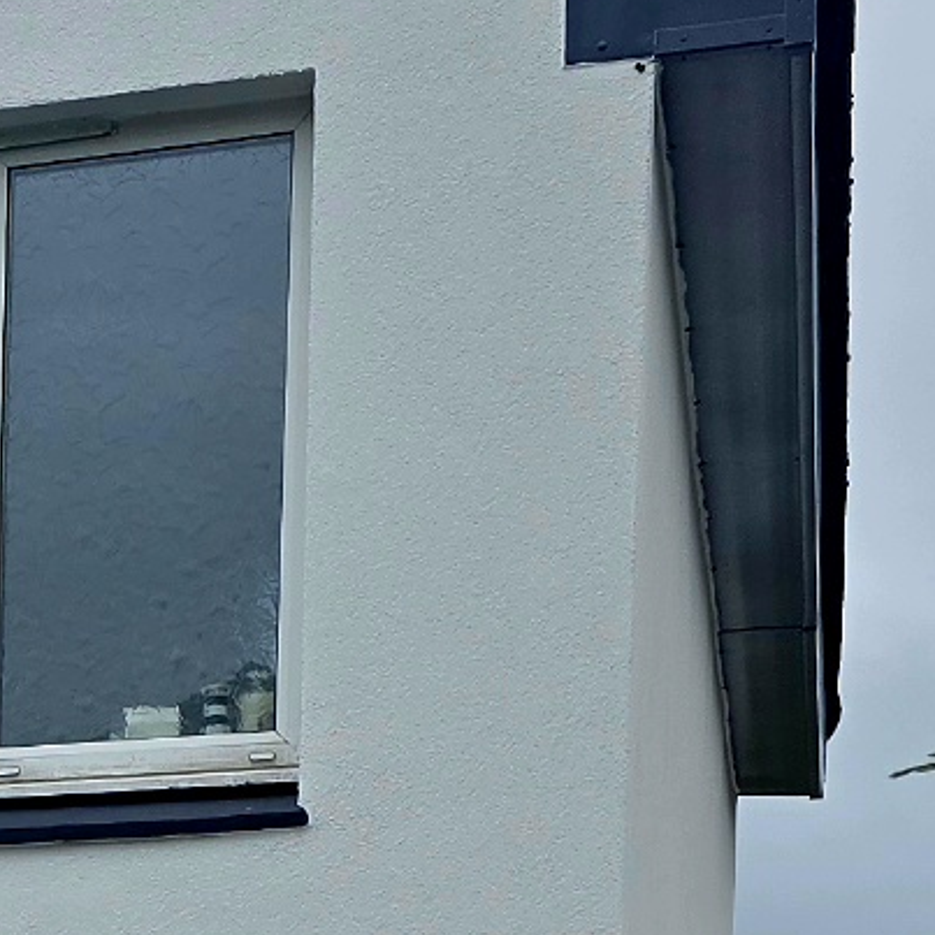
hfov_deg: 12.5
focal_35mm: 121
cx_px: -1009
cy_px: 1459
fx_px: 3698
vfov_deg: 13.5
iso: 80
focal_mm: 6.3
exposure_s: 1/2500
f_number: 1.7
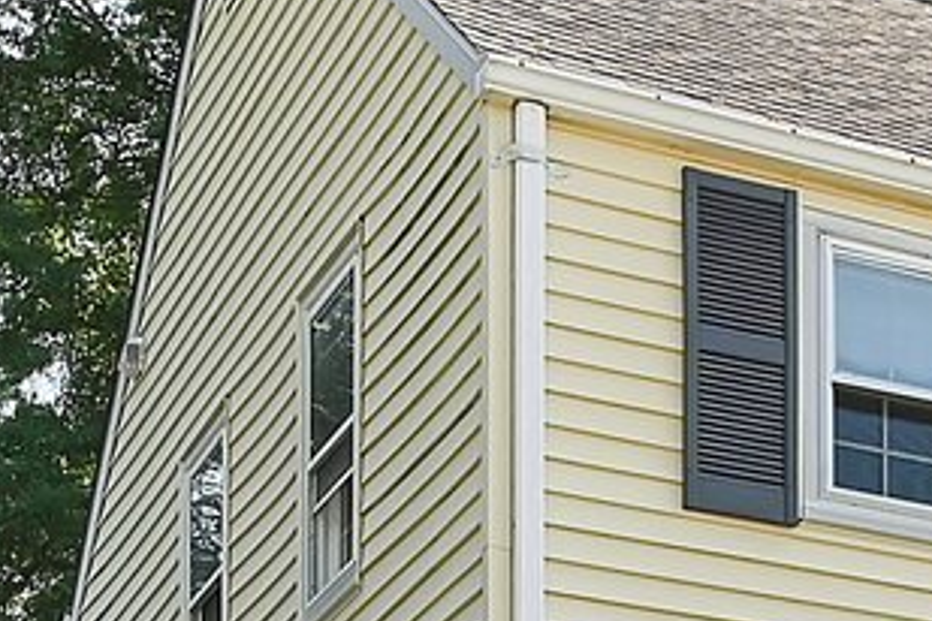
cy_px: 1284
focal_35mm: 106
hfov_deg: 17.8
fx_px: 2744
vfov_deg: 11.5
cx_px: 1267
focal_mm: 16
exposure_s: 1/250
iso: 200
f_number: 8
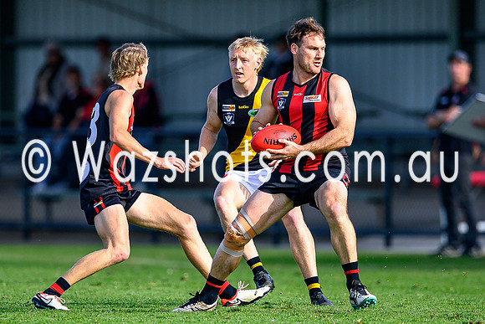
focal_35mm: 947
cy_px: 169
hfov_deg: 2.2
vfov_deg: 1.5
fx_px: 12757
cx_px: 232
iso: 360
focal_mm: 500
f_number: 4
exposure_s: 1/2000
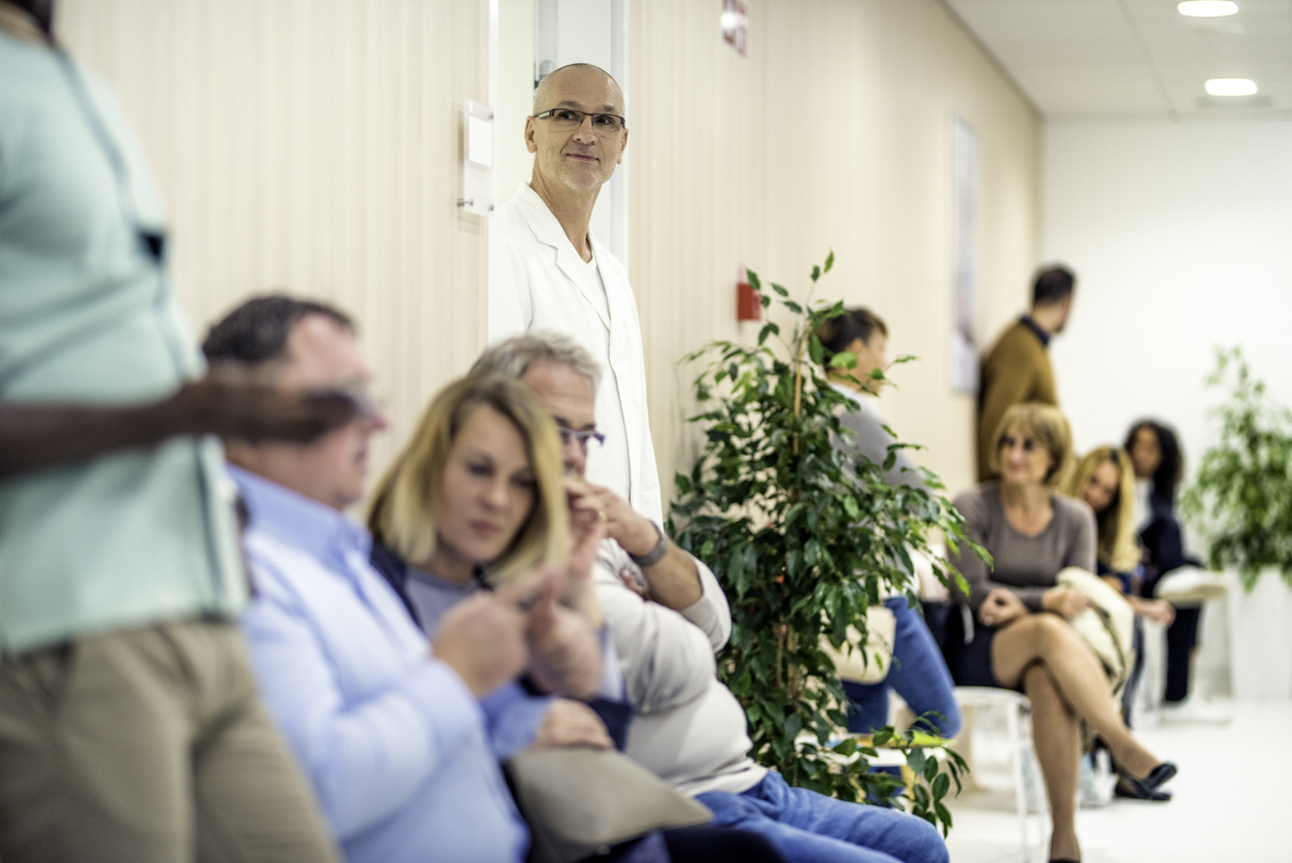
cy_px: 432
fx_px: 3051
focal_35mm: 85
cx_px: 646
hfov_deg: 23.9
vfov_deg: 16.1
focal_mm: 85
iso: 400
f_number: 1.4
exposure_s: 1/350
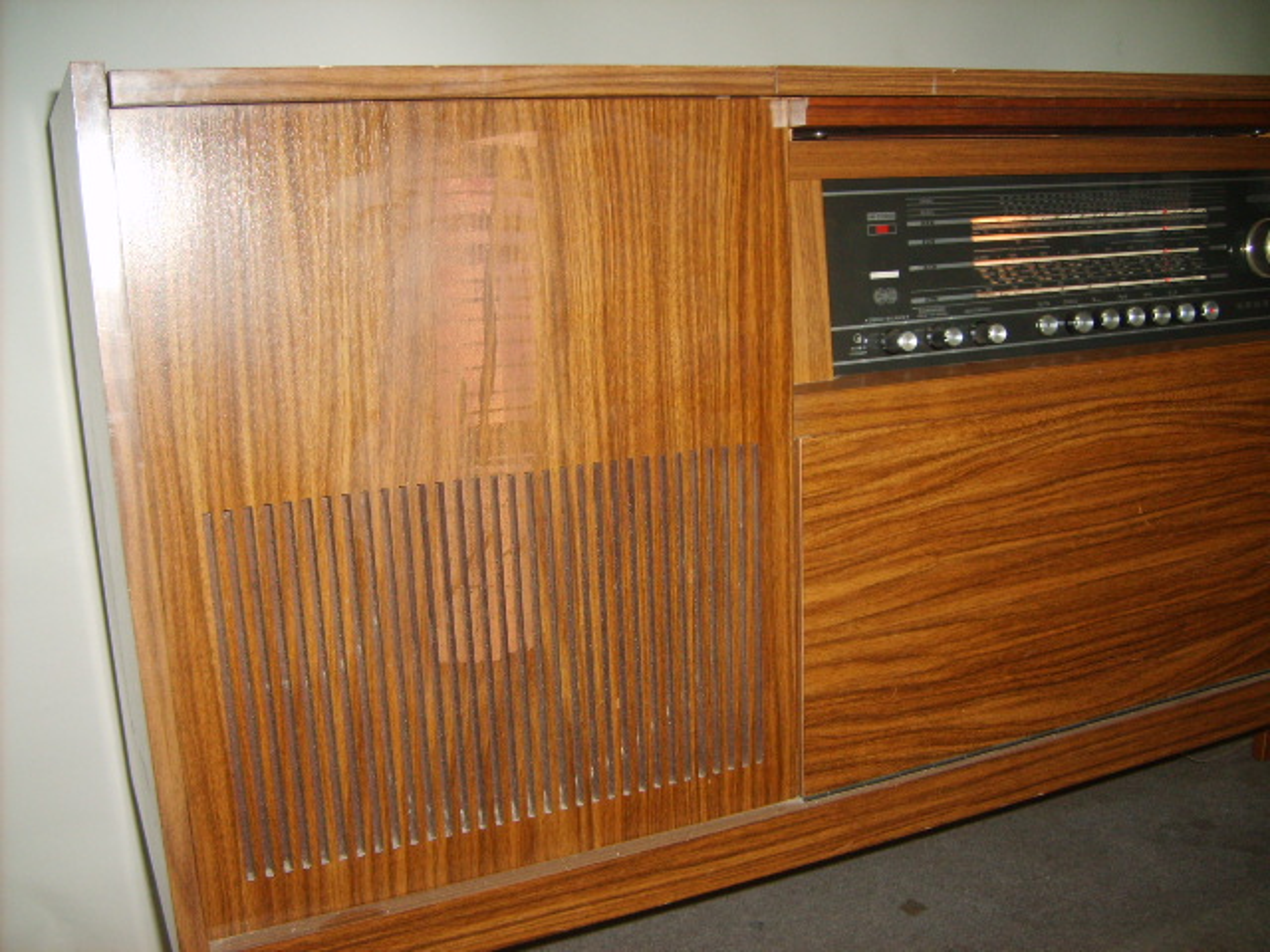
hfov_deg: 52.6
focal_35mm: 35
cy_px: 476
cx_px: 635
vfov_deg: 40.7
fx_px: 1284
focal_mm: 5.8
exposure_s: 1/45
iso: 100
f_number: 2.8
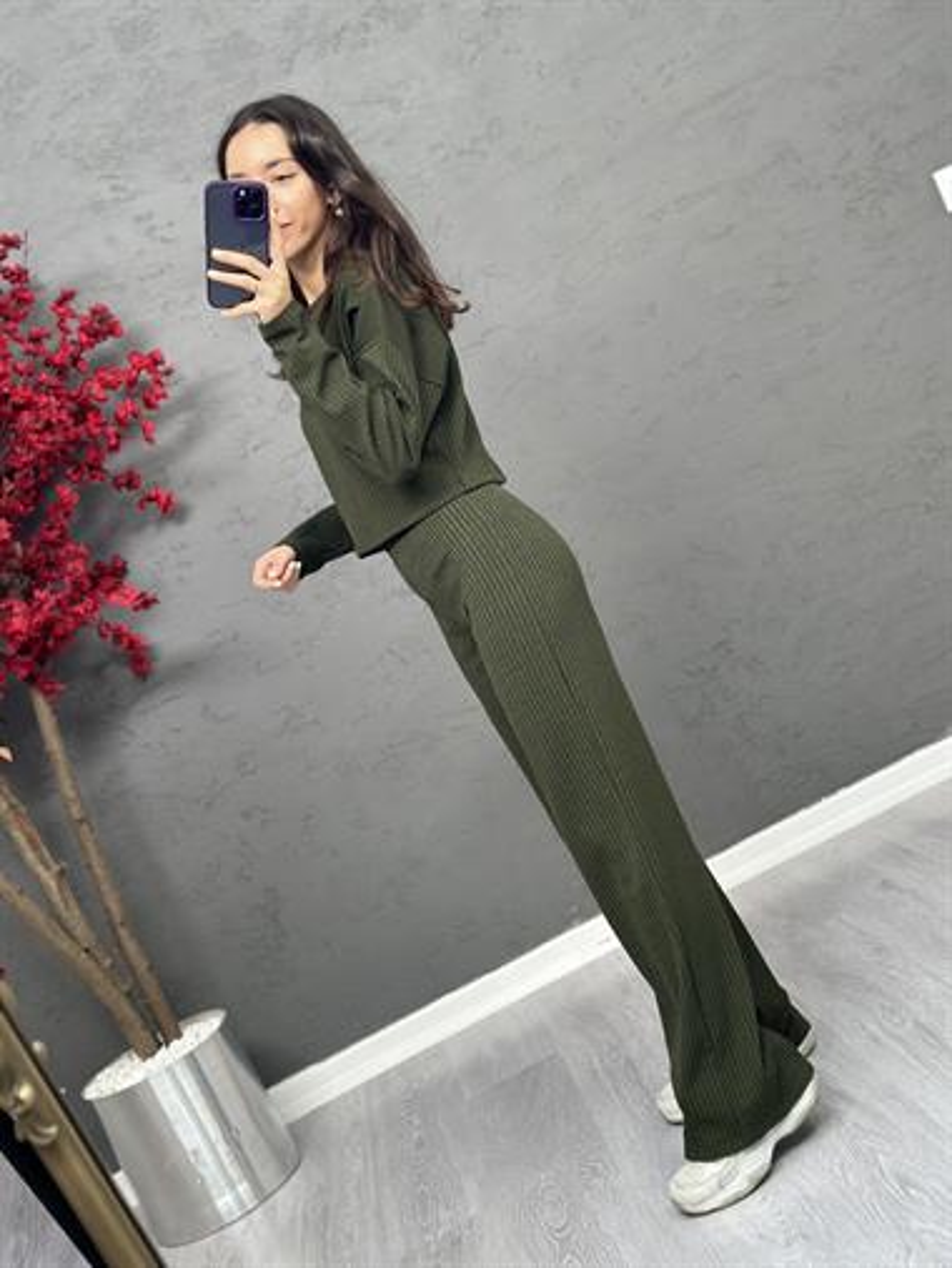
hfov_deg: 30.3
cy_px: 634
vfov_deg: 39.6
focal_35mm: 48
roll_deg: +26.2
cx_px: 476
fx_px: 1759
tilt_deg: -25.8
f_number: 1.78
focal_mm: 6.86
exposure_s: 1/100
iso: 125
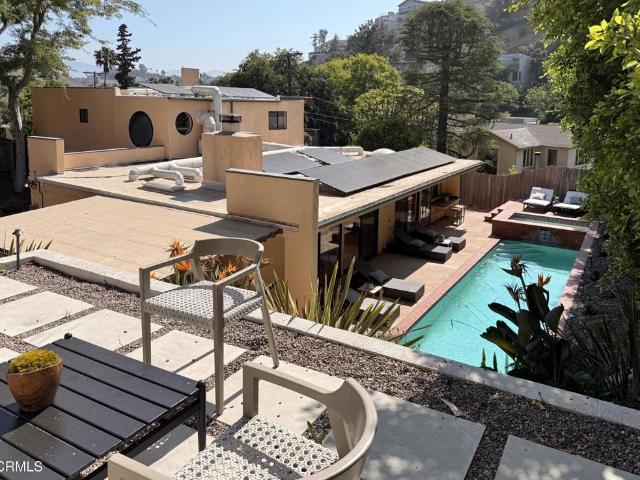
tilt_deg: -17.4
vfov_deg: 54.9
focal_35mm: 25
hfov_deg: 69.4
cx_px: 327
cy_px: 239
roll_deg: -0.7
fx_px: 462
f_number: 1.78
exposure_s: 1/4975
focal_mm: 6.76
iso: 80
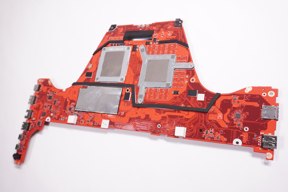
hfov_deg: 59.5
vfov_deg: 41.6
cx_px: 144
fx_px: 252
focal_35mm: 32
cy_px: 96
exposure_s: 1/80
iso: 200
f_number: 5.6
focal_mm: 21
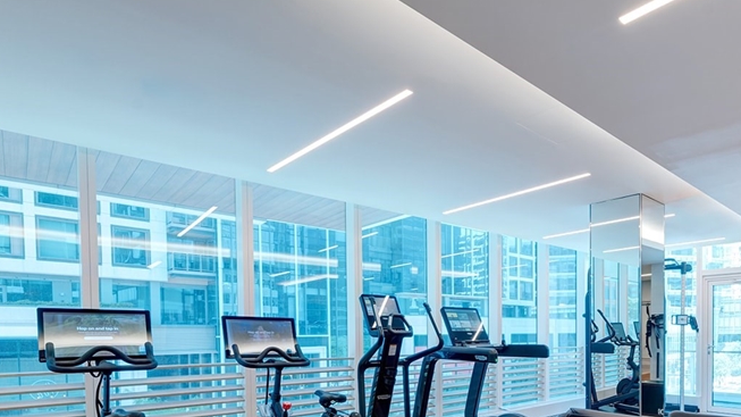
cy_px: 348
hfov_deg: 76.2
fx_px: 452
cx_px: 494
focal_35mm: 23
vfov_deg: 46.2
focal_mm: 14
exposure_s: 1/2
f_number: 16
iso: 200
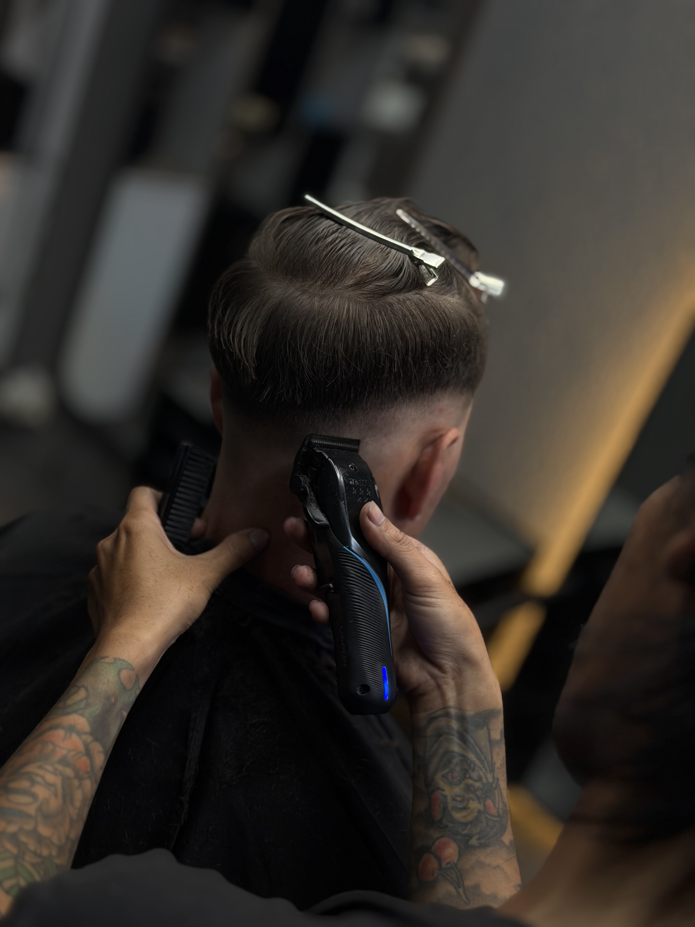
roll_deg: -22.4
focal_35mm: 48
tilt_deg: -24.0
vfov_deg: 39.7
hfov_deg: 30.3
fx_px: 1285
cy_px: 464
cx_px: 348
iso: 80
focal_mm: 6.76
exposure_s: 1/100
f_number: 1.78
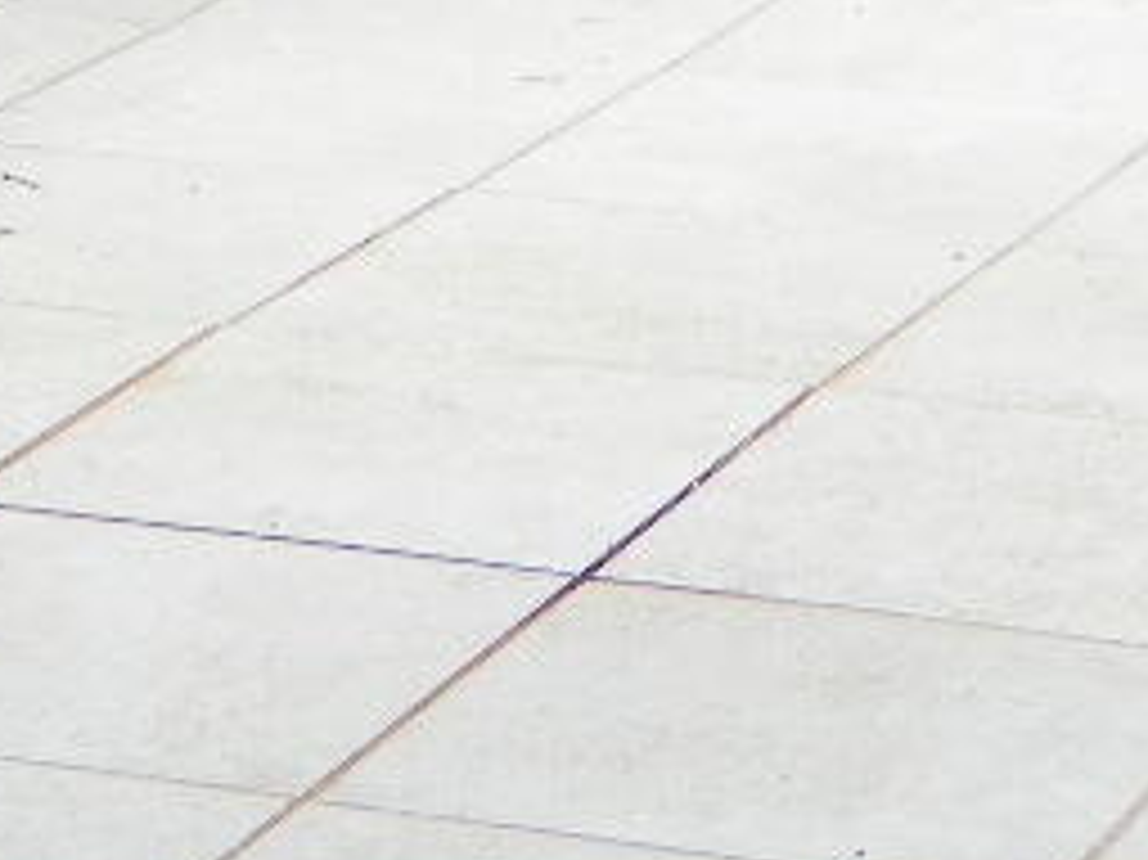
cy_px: -1279
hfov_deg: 8.9
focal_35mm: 221
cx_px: 149
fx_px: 7326
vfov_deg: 6.4
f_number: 3.2
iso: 64
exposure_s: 1/250
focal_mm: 7.9
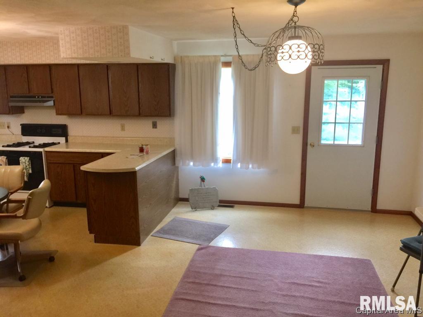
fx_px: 354
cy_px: 158
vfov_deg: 48.2
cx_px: 212
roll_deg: -0.5
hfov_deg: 61.7
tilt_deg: -10.4
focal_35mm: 29
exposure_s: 1/30
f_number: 2.2
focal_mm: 4.15
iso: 50
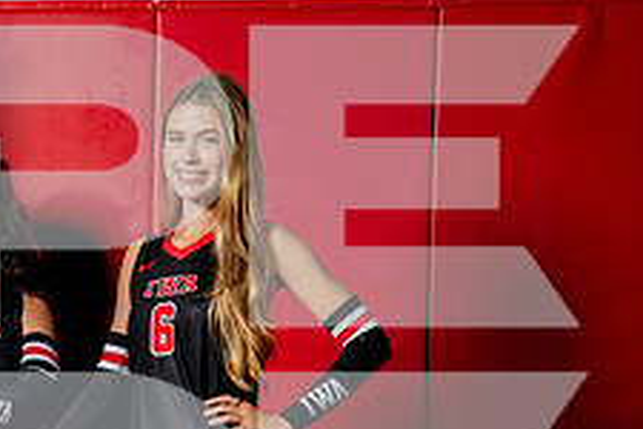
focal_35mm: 162
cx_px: -140
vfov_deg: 8.4
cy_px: 525
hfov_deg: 12.4
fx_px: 2893
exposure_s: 1/250
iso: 100
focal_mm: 61
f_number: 8
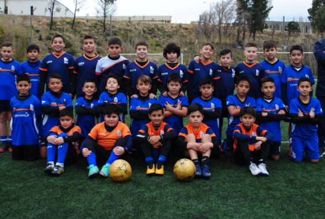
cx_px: 147
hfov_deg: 47.2
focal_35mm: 41
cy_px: 89
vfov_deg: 32.7
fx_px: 371
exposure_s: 1/160
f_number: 6.3
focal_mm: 20
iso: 400
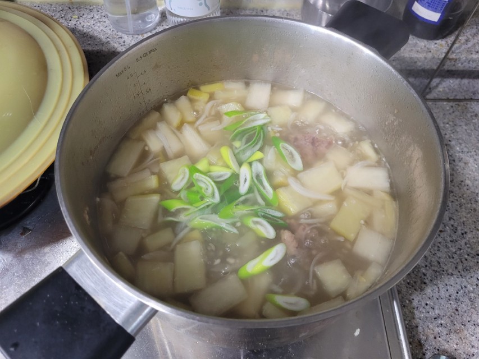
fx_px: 360
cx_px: 240
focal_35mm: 26
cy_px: 180
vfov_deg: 53.1
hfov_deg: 67.3
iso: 400
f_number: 1.8
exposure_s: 1/40
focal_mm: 5.4
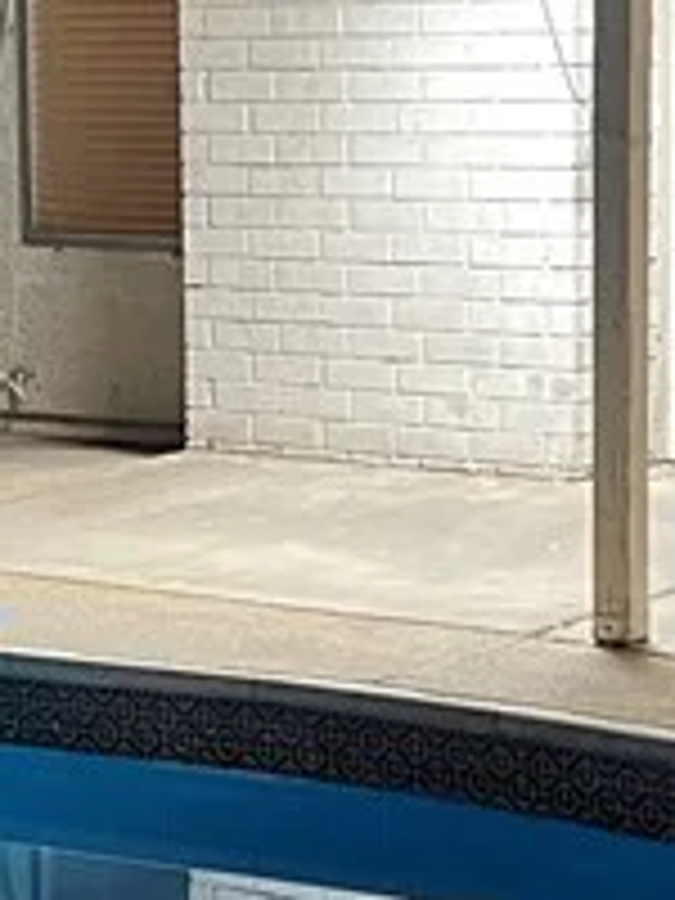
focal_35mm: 133
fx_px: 3458
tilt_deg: -7.5
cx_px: 176
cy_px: 450
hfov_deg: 11.1
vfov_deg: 14.8
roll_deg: +0.4
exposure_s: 1/60
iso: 500
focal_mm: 5.1
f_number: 1.6
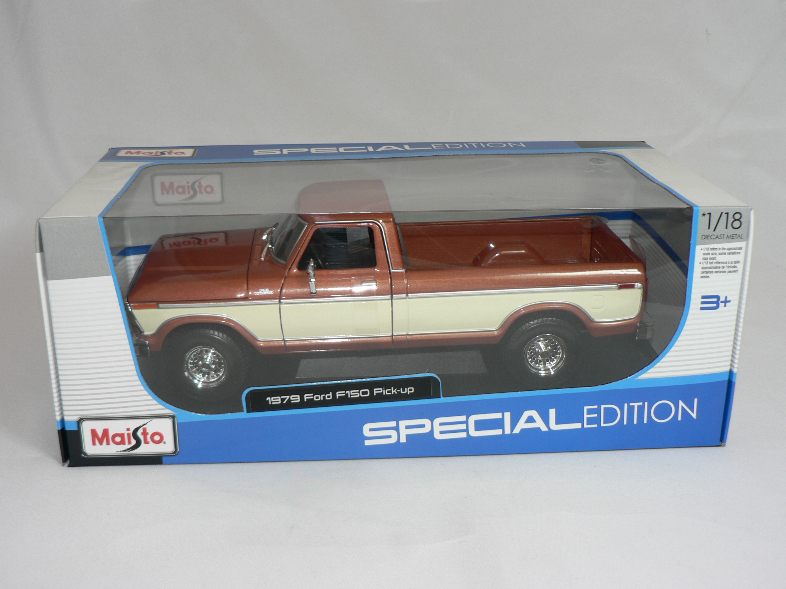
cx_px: 394
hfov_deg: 42.9
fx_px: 999
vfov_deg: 32.9
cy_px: 294
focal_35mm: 44
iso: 80
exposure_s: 1/60
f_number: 2.8
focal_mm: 7.2
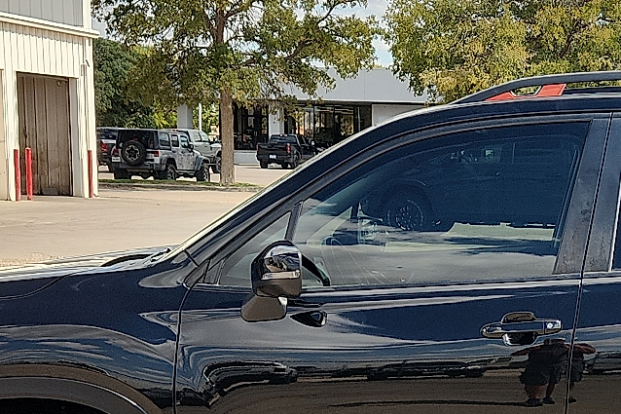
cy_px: 455
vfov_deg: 21.5
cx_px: 521
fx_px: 1035
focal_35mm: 60
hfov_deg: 32.3
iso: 50
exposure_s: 1/1111
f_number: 1.8
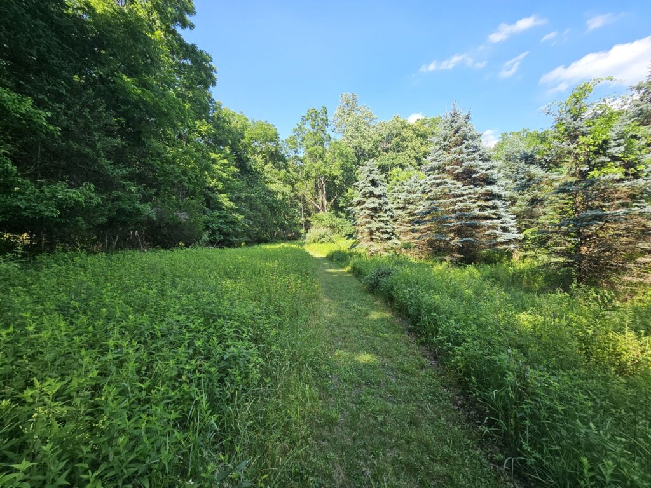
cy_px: 244
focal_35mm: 13
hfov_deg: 106.2
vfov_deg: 89.9
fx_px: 244
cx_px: 326
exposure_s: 1/505
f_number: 2.2
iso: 50
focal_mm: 2.2
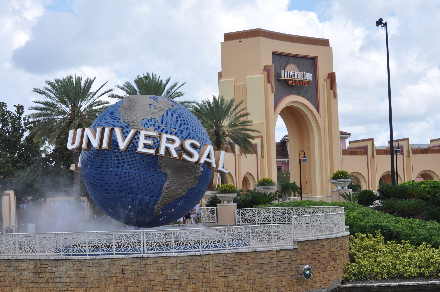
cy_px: 147
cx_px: 218
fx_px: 928
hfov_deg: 26.7
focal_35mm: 76
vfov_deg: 17.9
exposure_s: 1/320
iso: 200
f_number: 9
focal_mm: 50
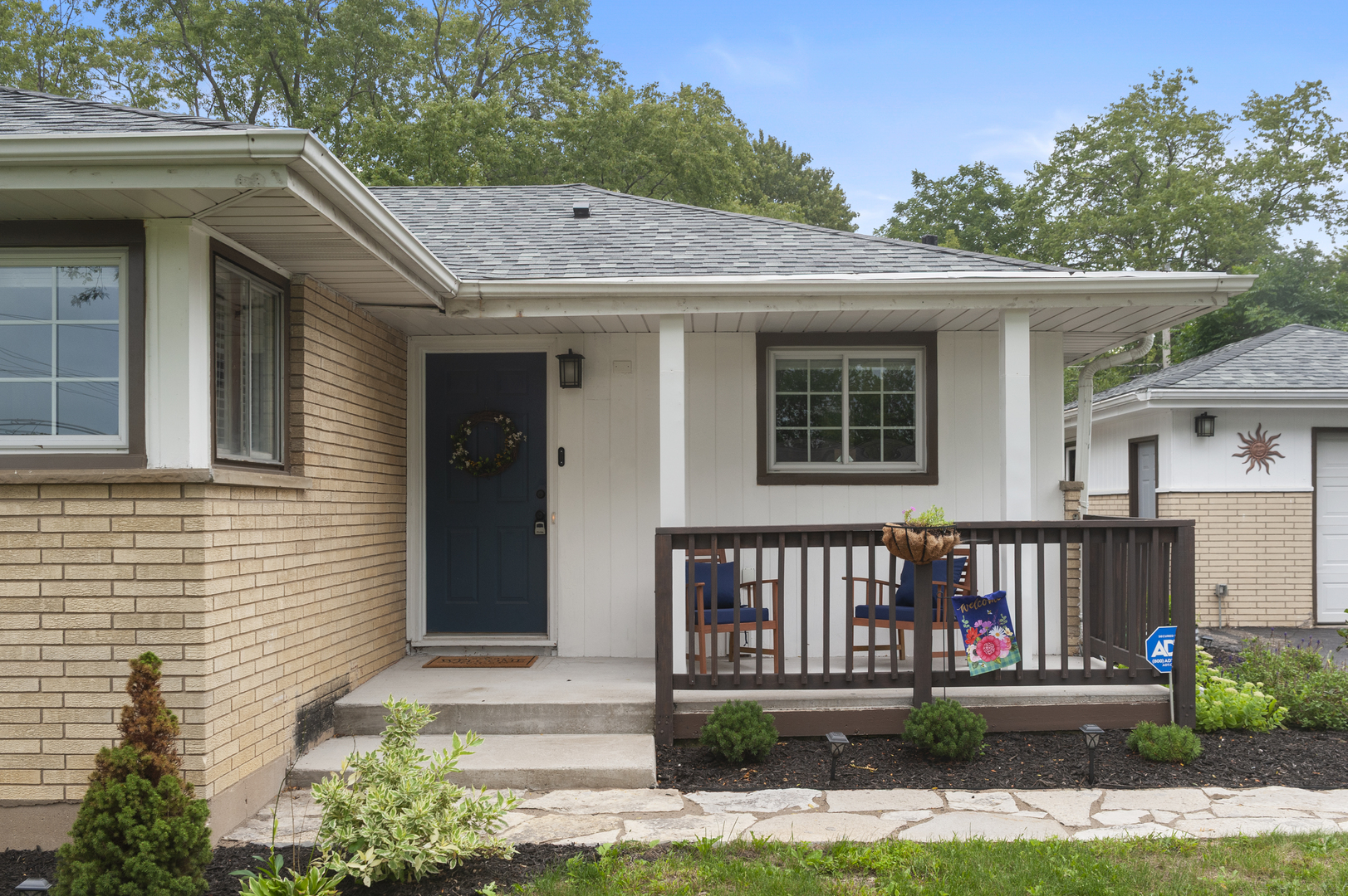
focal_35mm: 32
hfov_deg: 58.7
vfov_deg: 41.1
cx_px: 674
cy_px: 448
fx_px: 1197
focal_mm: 32
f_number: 8
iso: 400
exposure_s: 1/100
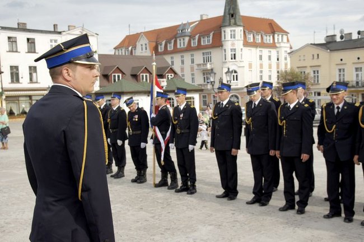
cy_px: 121
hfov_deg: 46.4
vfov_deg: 31.8
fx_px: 424
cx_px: 182
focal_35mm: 42
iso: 100
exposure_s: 1/100
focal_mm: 28
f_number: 8
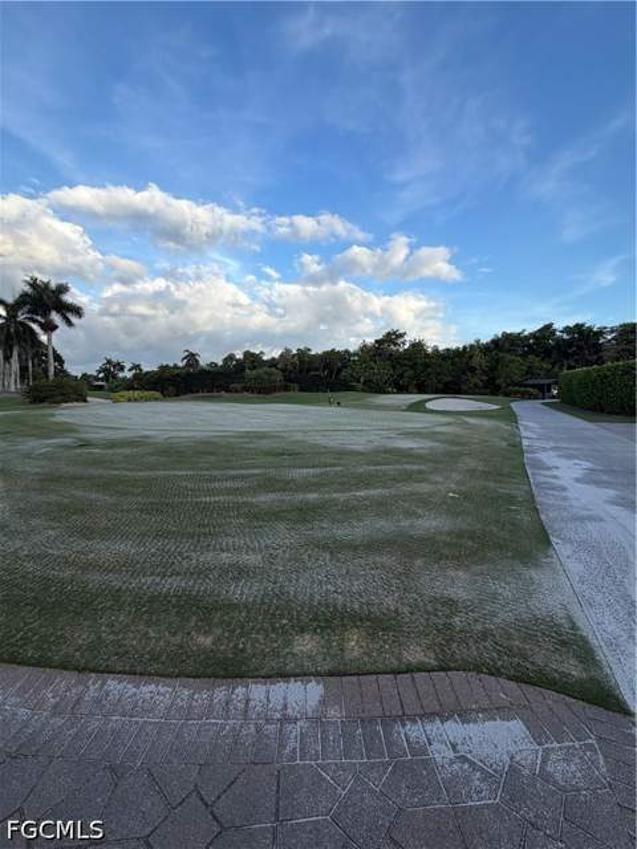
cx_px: 318
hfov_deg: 85.7
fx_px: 344
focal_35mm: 14
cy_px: 424
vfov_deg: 102.1
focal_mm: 2.22
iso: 40
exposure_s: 1/569
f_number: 2.2
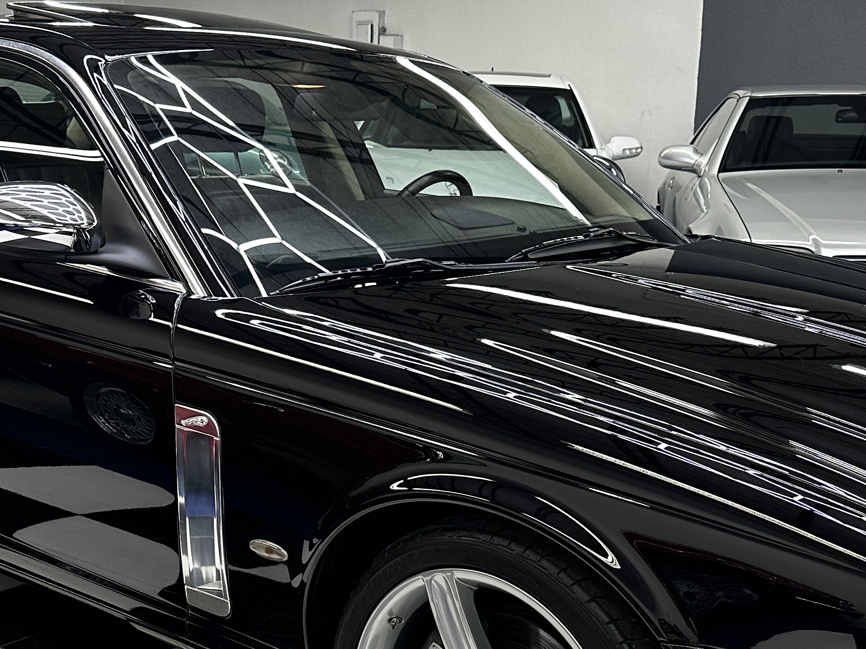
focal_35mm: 54
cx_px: 413
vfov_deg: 26.7
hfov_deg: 35.5
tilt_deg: -16.4
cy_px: 477
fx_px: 1351
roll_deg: -0.9
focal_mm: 6.86
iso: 200
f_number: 1.78
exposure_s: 1/120
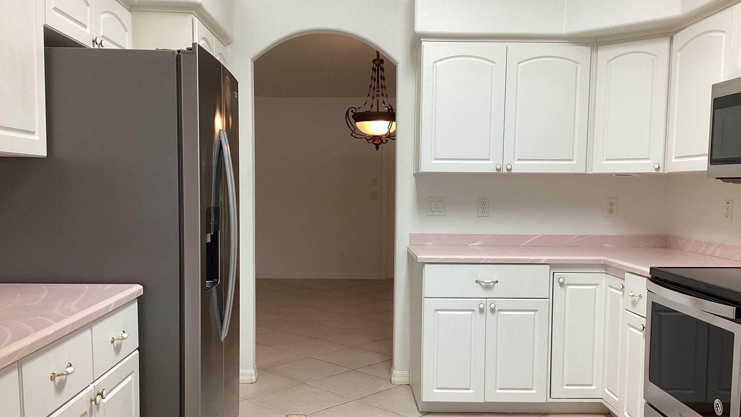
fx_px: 668
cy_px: 242
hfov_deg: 58.0
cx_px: 368
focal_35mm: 34
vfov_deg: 34.6
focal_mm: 3.3
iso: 100
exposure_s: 1/60
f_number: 2.4
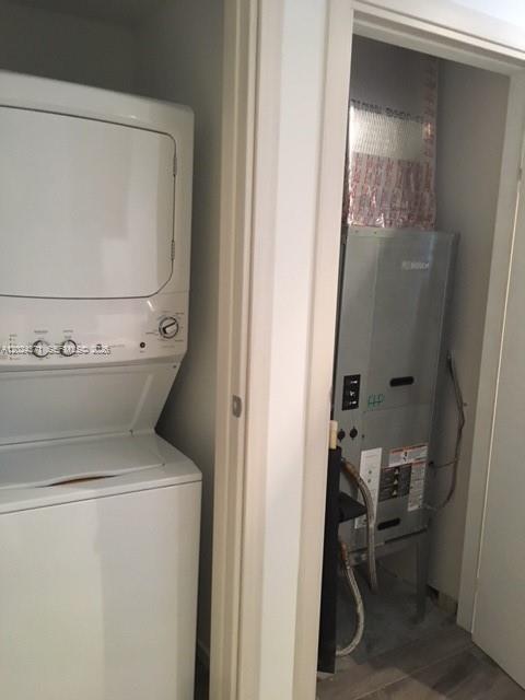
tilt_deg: -9.5
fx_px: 586
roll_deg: -0.6
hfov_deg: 48.2
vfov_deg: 61.7
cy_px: 350
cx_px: 262
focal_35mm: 29
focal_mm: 4.15
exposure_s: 1/15
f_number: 2.2
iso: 250
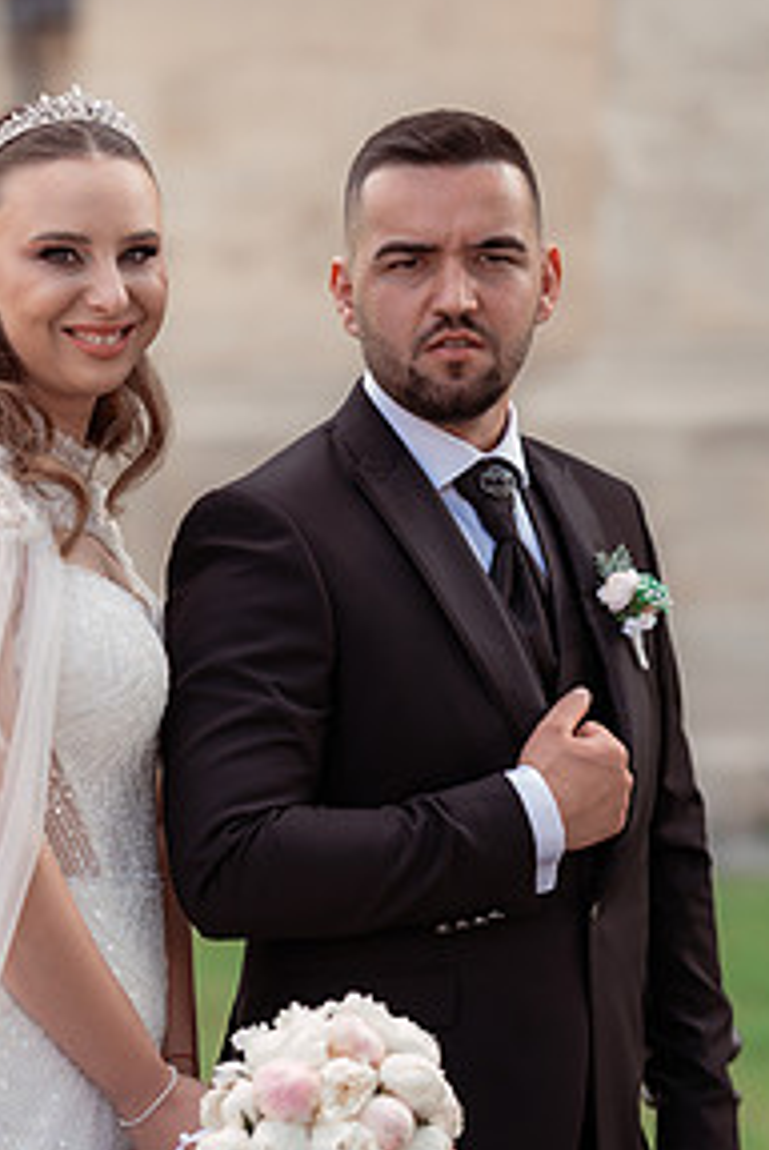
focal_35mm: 133
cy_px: 741
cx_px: 242
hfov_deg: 10.3
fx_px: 4251
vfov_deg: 15.4
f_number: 2.2
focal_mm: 85
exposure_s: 1/1000
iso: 200
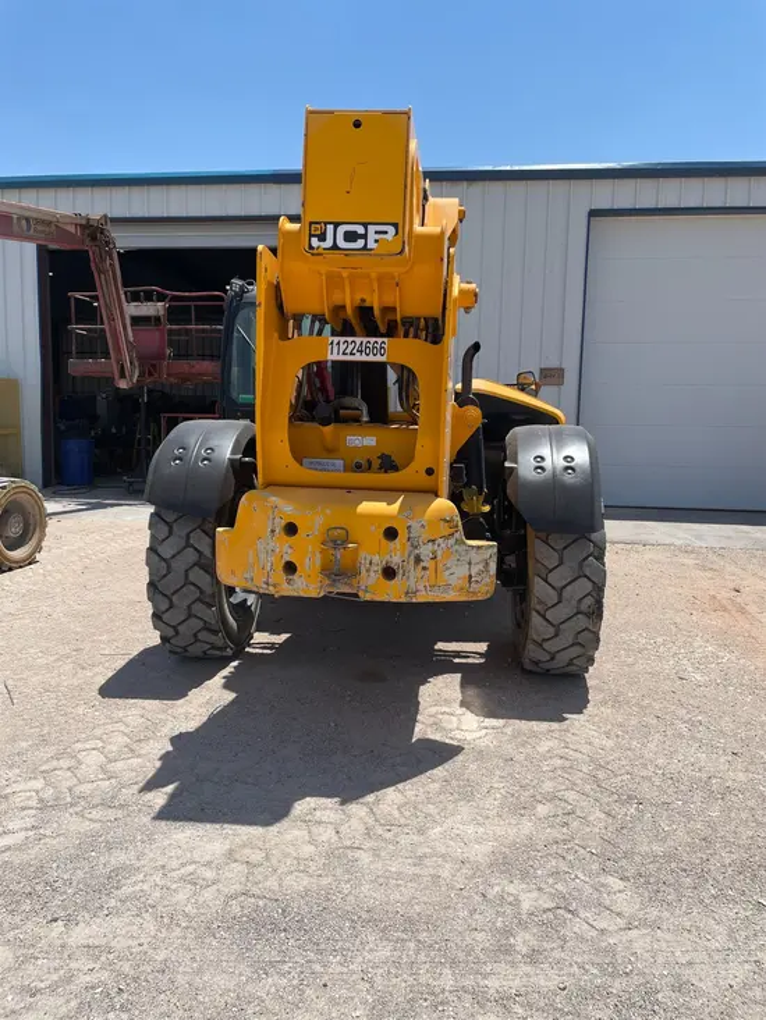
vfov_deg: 67.3
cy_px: 510
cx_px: 383
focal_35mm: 26
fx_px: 767
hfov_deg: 53.1
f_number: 1.6
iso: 32
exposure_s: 1/4132
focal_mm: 4.2
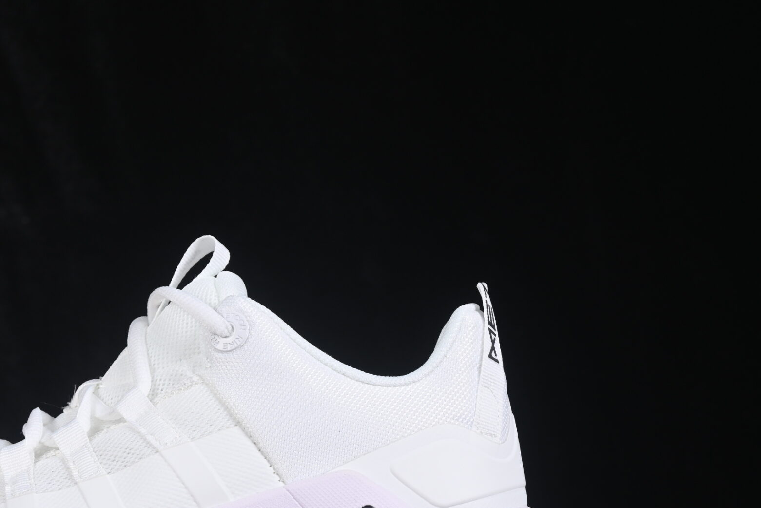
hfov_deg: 16.5
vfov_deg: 11.1
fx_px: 2600
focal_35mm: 123
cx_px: 172
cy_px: 393
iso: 160
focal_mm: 50
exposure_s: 1/80
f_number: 8
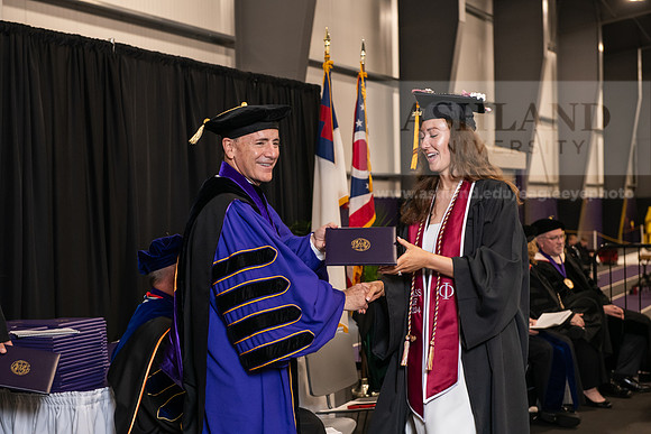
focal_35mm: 66
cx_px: 326
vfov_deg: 20.6
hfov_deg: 30.5
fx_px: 1194
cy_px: 217
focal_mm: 66
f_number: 5
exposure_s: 1/125
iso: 1600
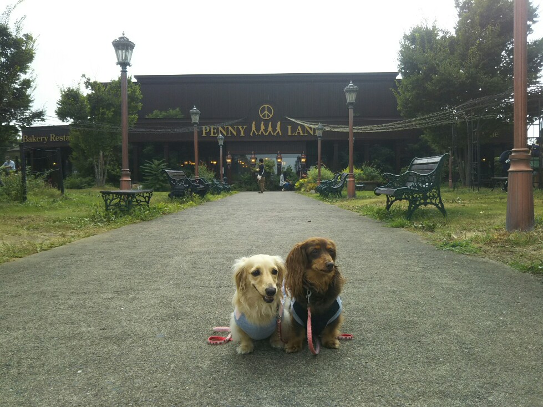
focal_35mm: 30
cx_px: 272
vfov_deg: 46.8
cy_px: 204
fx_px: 471
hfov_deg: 60.0
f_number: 2.2
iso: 25
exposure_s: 1/194
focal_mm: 4
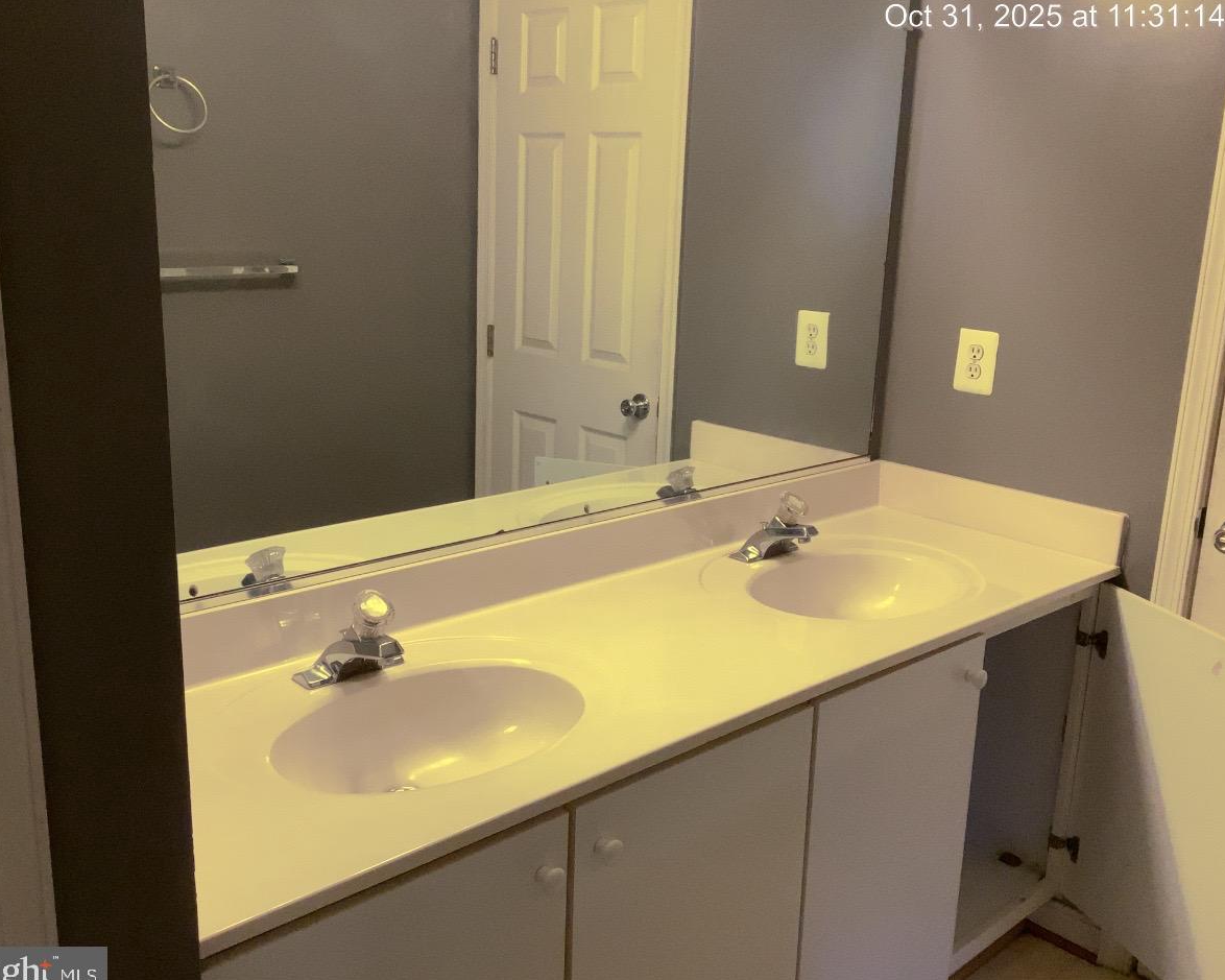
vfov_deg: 44.5
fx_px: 1196
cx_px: 612
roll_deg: -0.9
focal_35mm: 33
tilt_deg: -15.1
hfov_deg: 54.2
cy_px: 499
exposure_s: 1/60
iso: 200
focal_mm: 3.3
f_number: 2.4
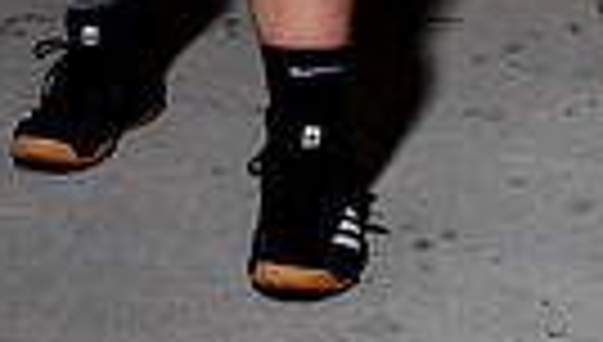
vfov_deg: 6.4
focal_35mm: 179
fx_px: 2868
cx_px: 166
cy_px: -558
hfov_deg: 12.0
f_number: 8
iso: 100
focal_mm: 51
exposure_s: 1/125
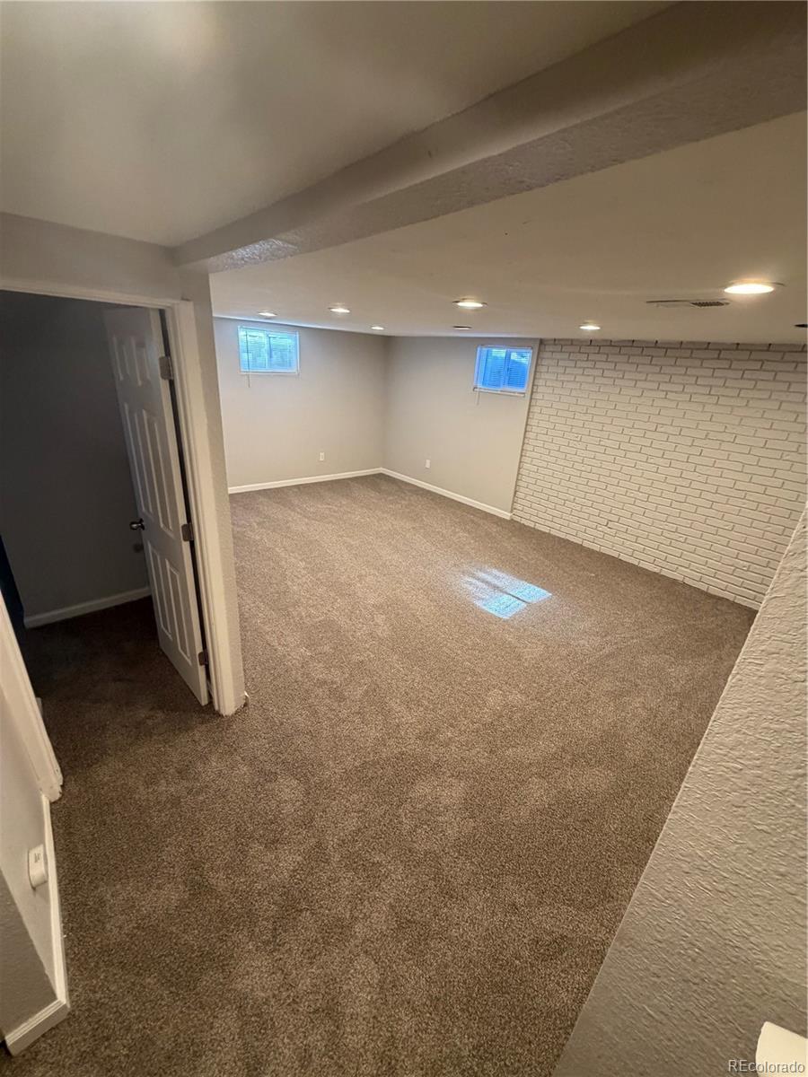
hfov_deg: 85.7
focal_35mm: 14
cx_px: 404
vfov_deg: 102.1
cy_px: 538
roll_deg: -2.5
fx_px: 436
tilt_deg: -20.9
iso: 320
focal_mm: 2.22
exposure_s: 1/60
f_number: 2.2
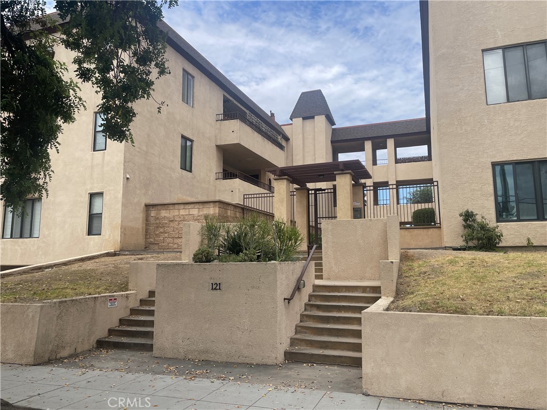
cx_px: 274
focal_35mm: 26
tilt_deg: +8.1
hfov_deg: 67.3
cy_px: 205
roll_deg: +0.3
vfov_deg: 53.1
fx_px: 411
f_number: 1.6
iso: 32
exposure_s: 1/2747
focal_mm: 4.2
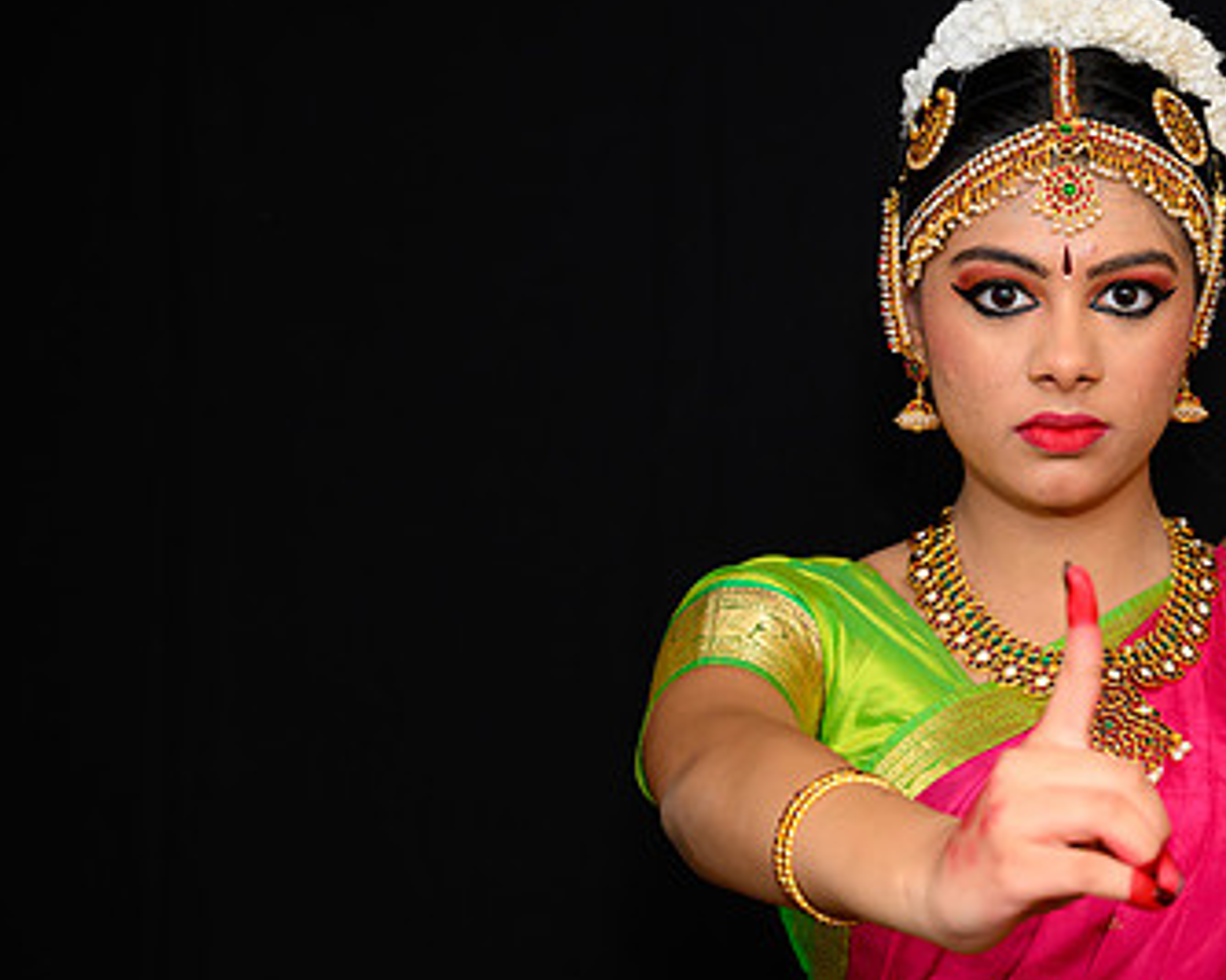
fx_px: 4135
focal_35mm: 114
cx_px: 969
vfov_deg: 13.5
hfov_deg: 16.7
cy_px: 512
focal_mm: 70
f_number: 5
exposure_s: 1/125
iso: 800
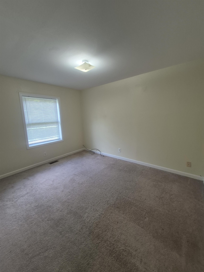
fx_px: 102
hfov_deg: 89.9
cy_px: 136
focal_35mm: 13
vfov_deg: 106.2
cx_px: 102
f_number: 2.2
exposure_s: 1/60
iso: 125
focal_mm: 1.74
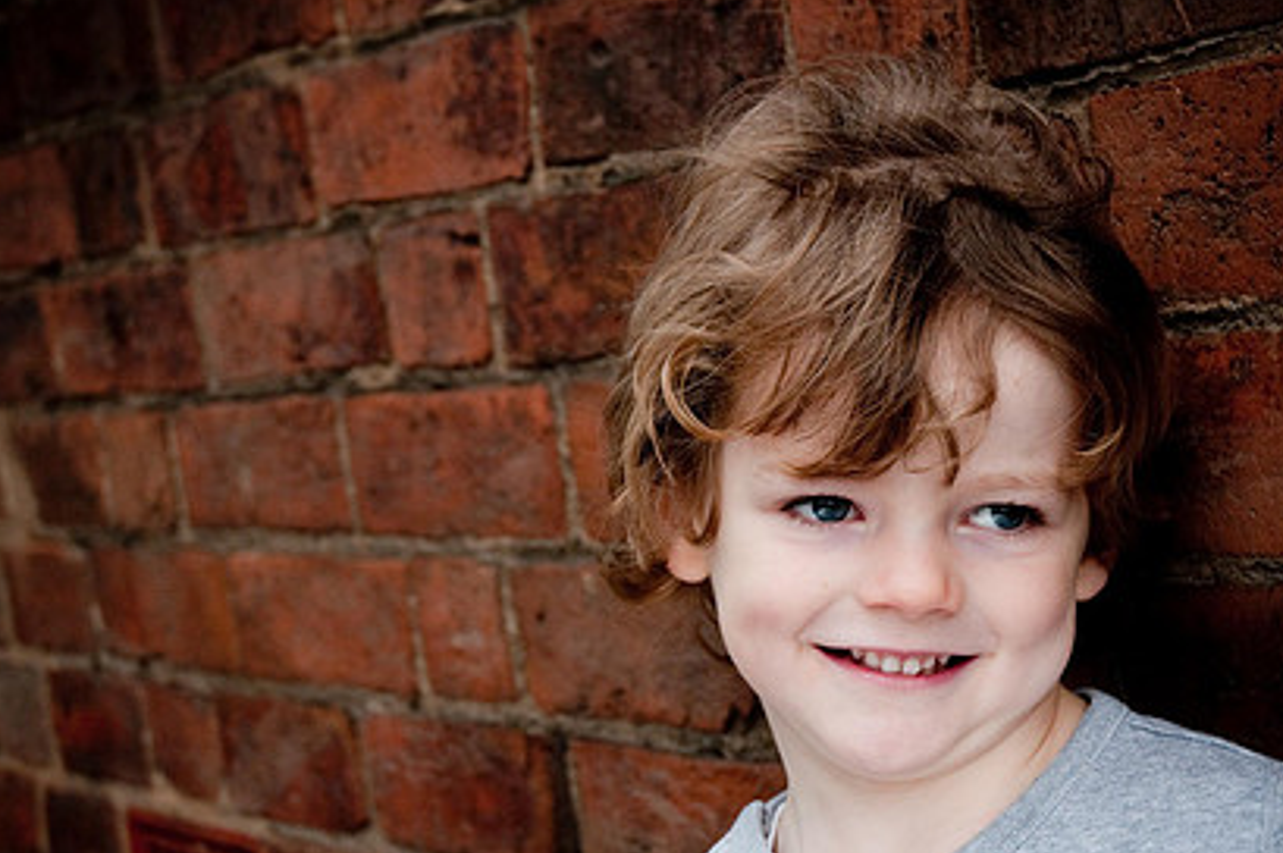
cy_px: 554
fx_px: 3027
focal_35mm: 85
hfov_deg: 23.9
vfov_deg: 16.0
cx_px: 659
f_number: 4.2
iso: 800
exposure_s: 1/500
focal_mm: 40
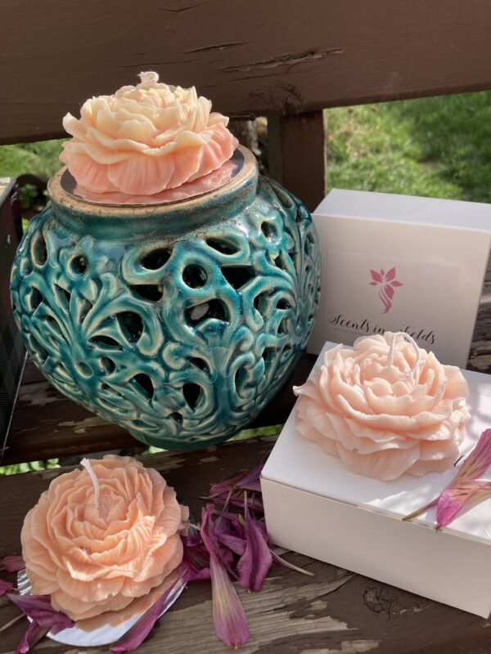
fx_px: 530
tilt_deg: -39.6
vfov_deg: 63.4
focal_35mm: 28
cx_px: 246
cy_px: 327
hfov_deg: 49.7
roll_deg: +4.0
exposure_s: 1/972
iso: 20
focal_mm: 3.99
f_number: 1.8
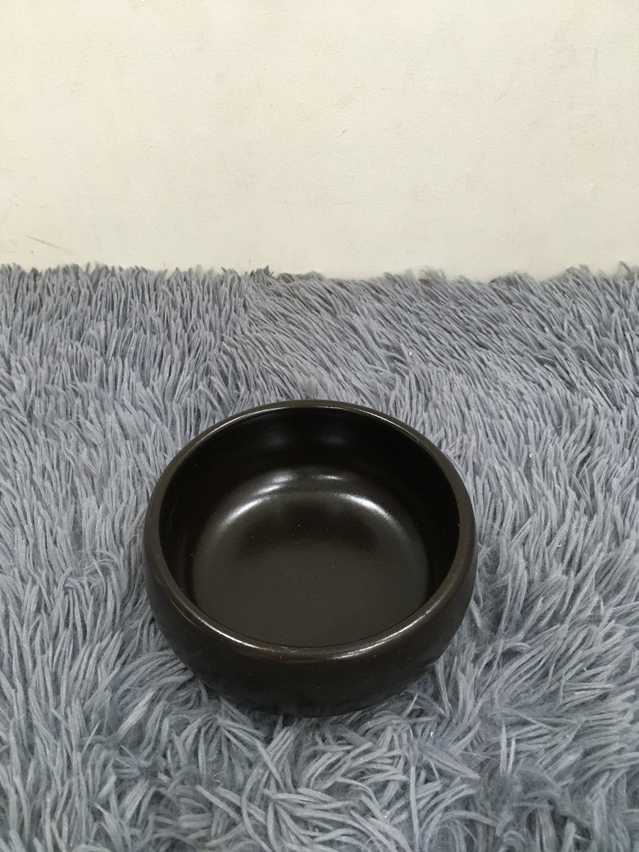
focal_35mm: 29
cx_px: 320
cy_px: 426
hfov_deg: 48.2
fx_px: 714
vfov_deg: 61.7
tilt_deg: -47.2
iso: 160
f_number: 2.2
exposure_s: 1/33
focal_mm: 4.15
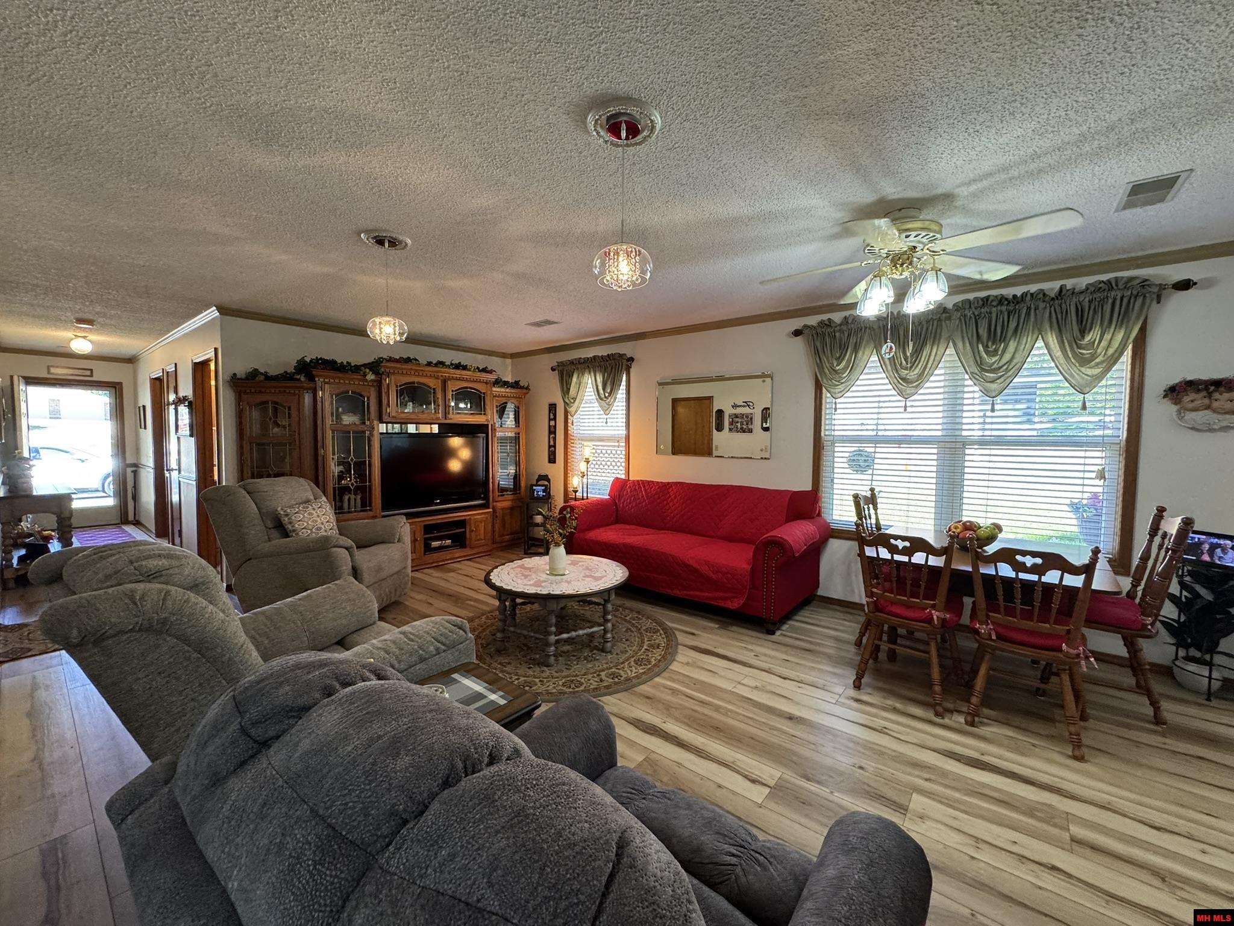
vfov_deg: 85.7
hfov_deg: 102.1
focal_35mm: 14
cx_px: 617
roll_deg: -0.2
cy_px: 463
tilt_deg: -2.9
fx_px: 499
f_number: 2.2
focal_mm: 2.22
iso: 200
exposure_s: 1/60
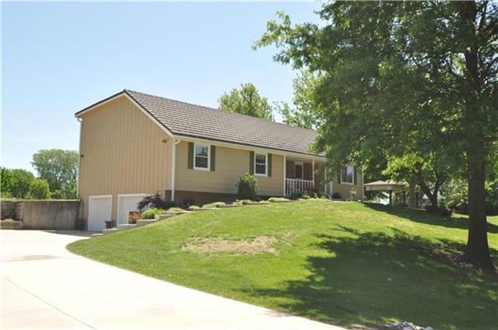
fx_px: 497
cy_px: 165
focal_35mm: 36
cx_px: 249
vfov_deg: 36.7
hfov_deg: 53.2
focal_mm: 24
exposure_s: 1/400
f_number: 9
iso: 500
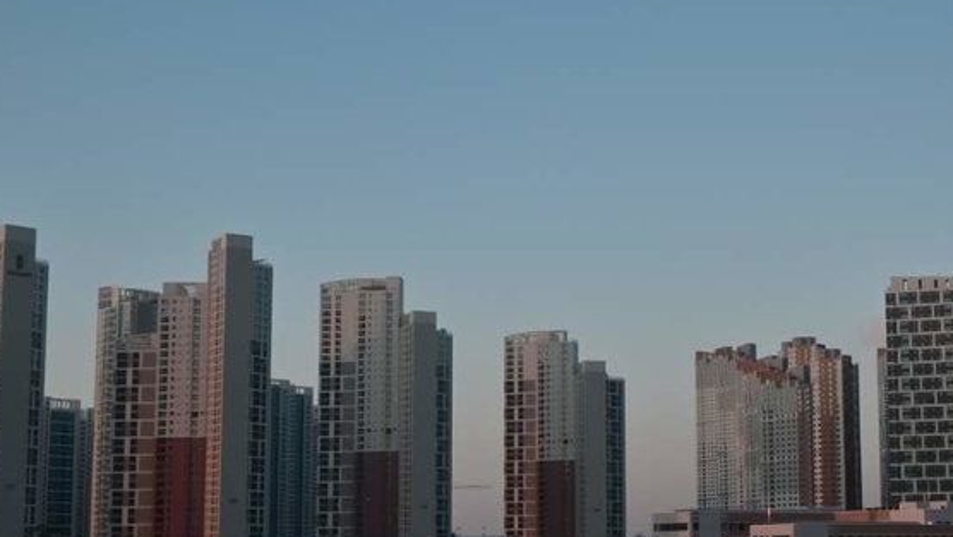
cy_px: 367
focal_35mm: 61
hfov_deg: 34.0
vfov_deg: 19.7
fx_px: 1542
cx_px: 632
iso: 100
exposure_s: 1/125
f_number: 4.5
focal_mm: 18
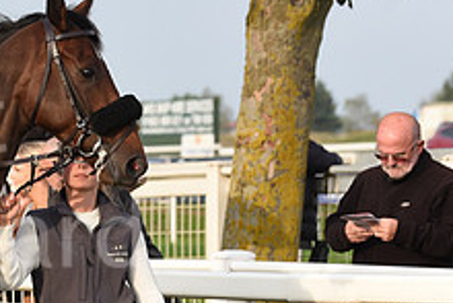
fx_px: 4155
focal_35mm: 330
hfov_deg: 6.2
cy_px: 252
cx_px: -121
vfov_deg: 4.2
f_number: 5.6
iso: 640
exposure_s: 1/1000
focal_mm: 125
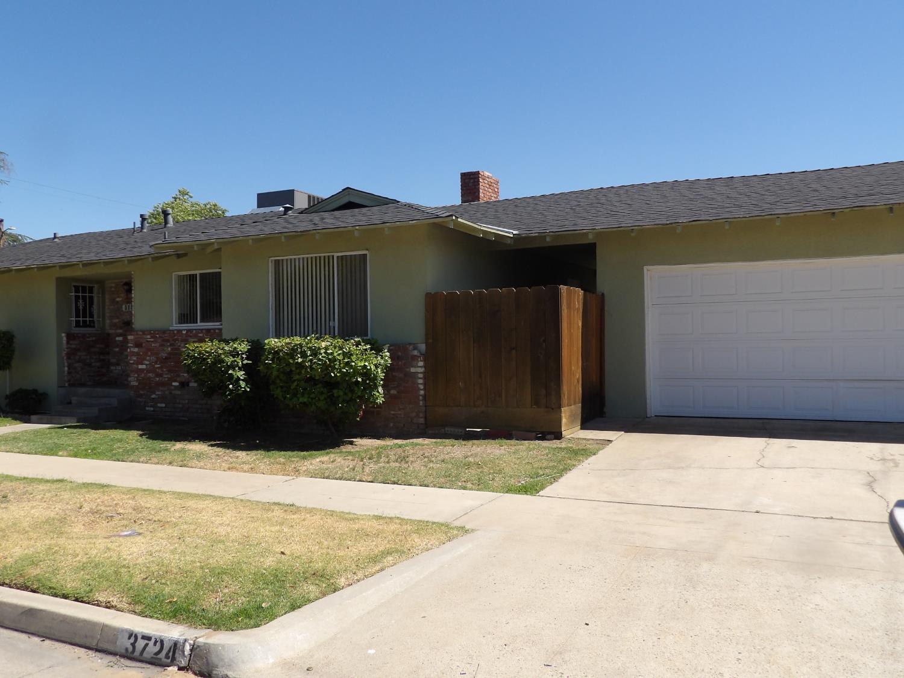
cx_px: 452
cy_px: 339
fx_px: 731
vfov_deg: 49.7
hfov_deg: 63.4
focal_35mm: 28
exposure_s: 1/1094
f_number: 3
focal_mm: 5
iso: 100
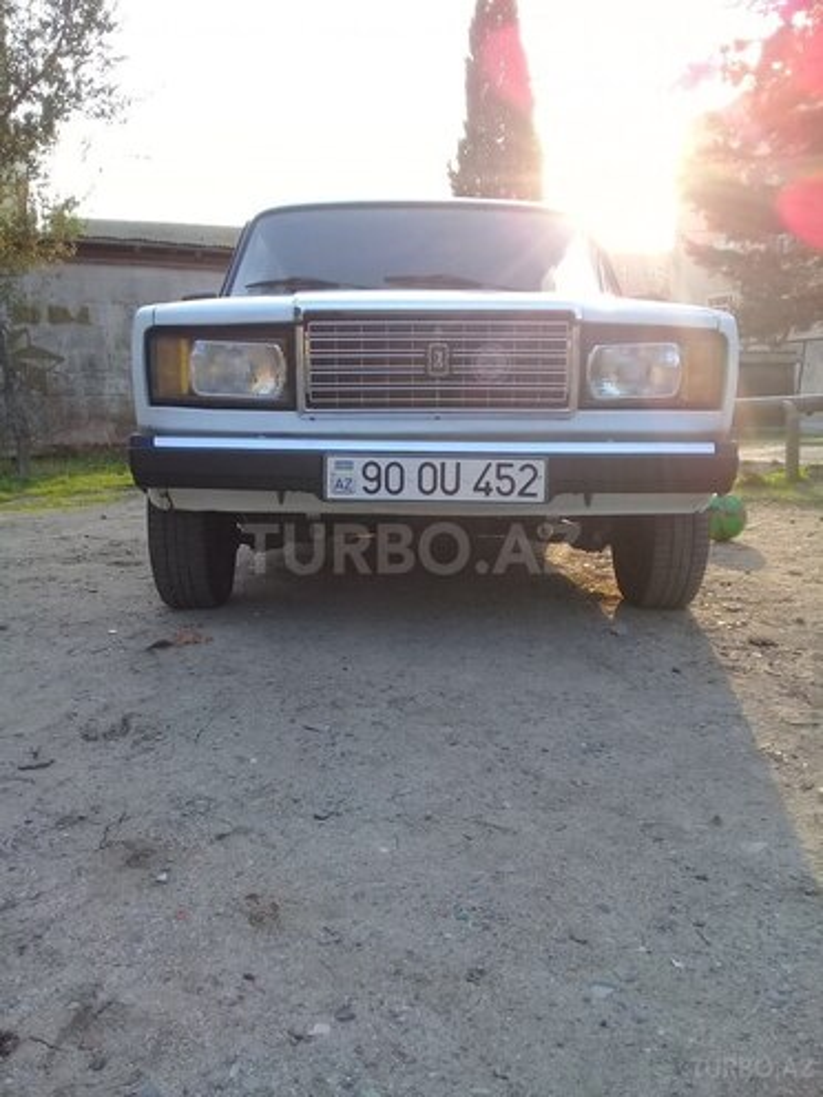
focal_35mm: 31
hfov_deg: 45.4
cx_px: 412
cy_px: 548
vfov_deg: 58.4
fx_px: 983
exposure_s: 1/229
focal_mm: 3.3
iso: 50
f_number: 2.2
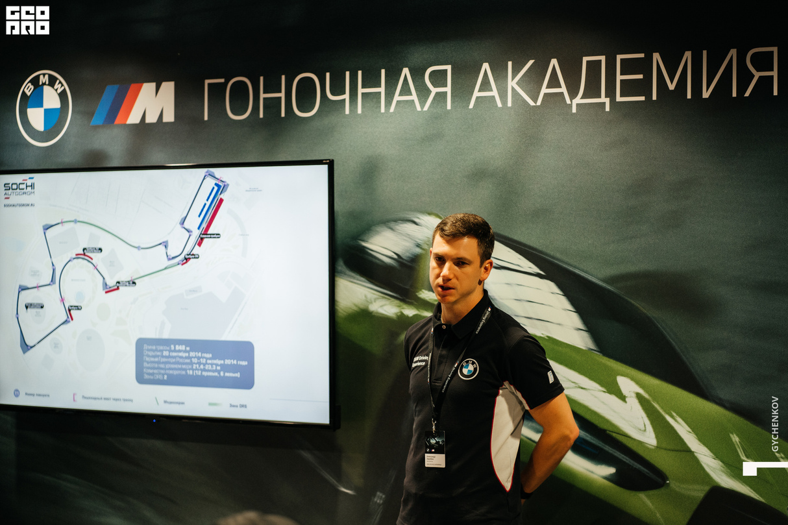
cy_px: 262
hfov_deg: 23.9
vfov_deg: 16.1
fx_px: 1860
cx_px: 394
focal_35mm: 85
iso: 1250
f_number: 2.2
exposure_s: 1/200
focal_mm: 85
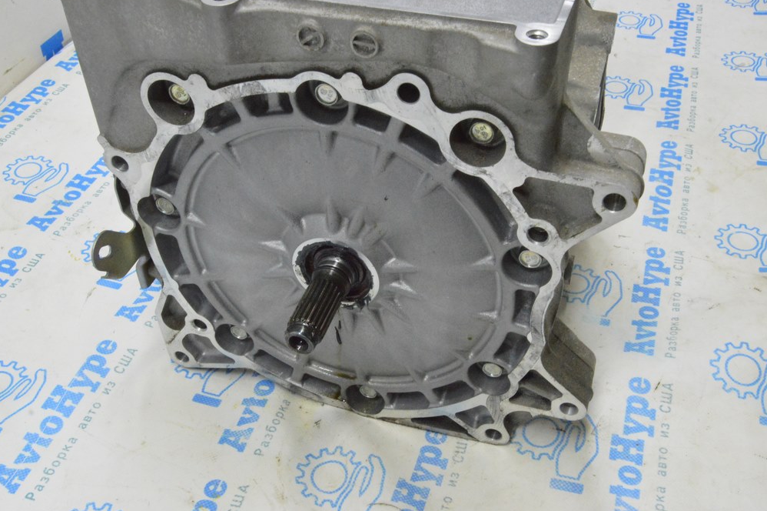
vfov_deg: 33.4
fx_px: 852
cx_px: 387
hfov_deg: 48.5
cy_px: 251
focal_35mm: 40
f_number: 20
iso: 6400
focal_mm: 26
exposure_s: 1/20
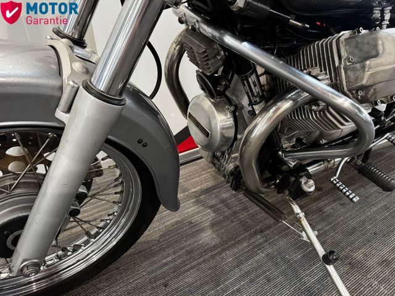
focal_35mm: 24
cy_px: 148
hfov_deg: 71.6
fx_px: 274
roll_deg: +1.2
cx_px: 198
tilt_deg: -29.3
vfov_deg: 56.8
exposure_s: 1/50
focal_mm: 6.76
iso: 800
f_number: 1.78
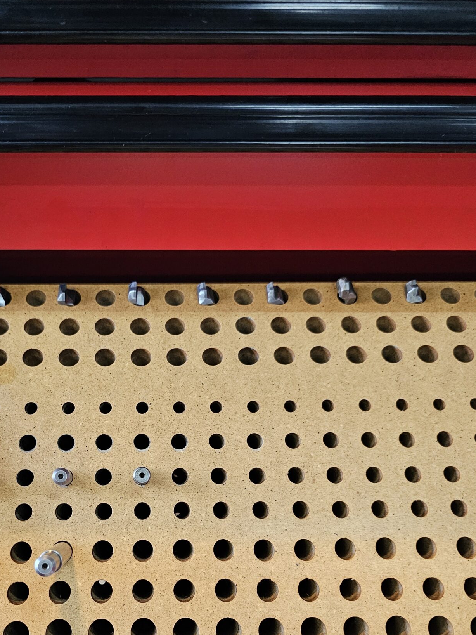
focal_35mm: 36
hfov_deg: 39.1
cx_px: 151
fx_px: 660
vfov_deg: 49.8
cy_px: 457
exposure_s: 1/100
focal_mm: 6.3
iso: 800
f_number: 1.7
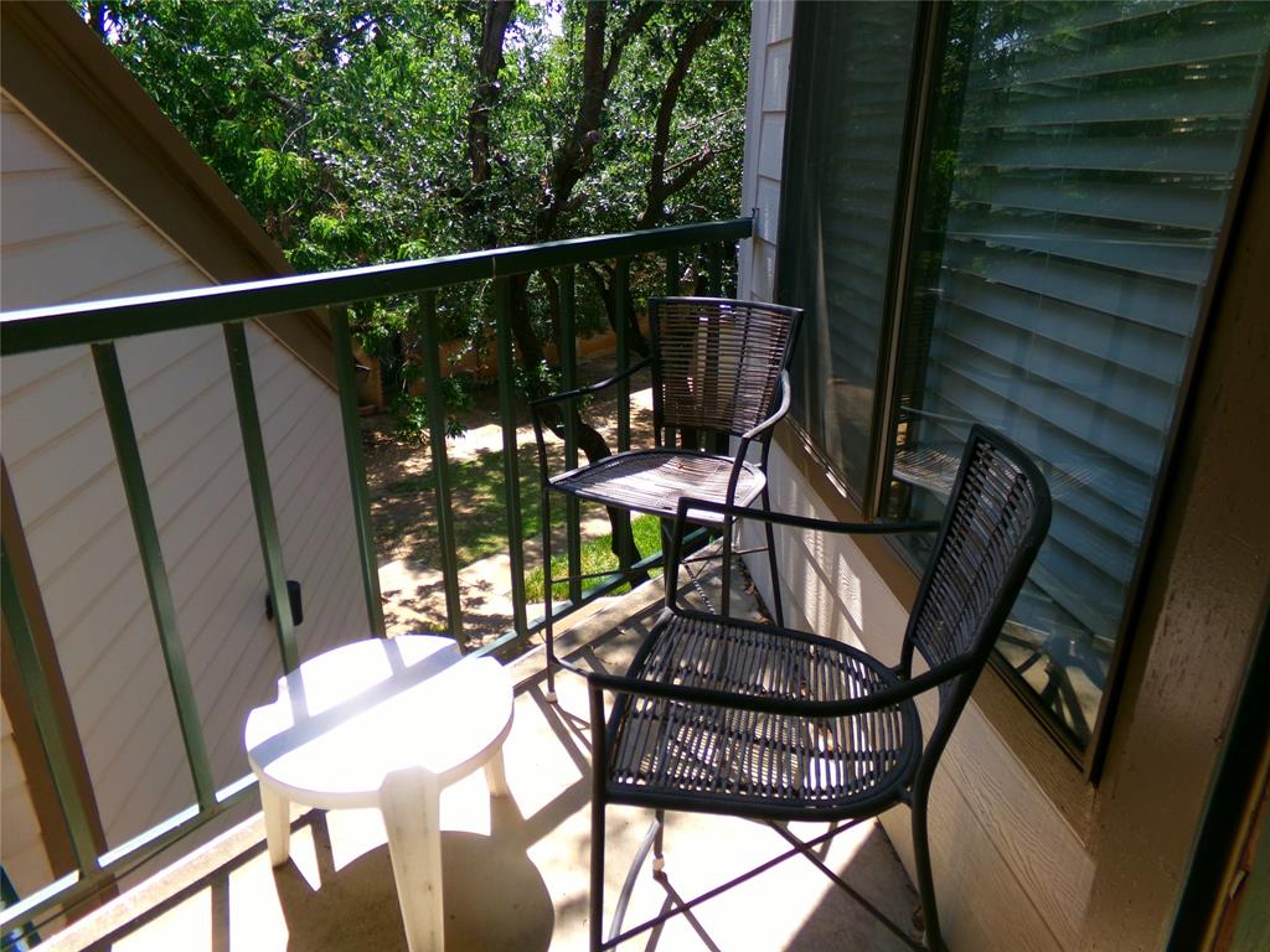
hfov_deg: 71.6
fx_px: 881
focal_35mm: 24
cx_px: 635
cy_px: 476
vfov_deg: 56.8
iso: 100
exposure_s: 1/300
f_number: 3.7
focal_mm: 4.3
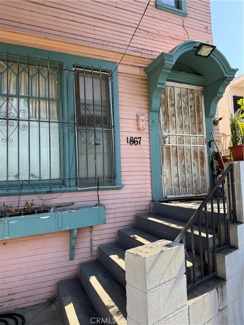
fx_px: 226
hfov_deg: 56.8
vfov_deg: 71.6
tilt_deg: +4.3
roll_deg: +2.9
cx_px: 122
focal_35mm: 24
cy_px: 162
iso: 80
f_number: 1.78
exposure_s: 1/858
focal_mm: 6.76
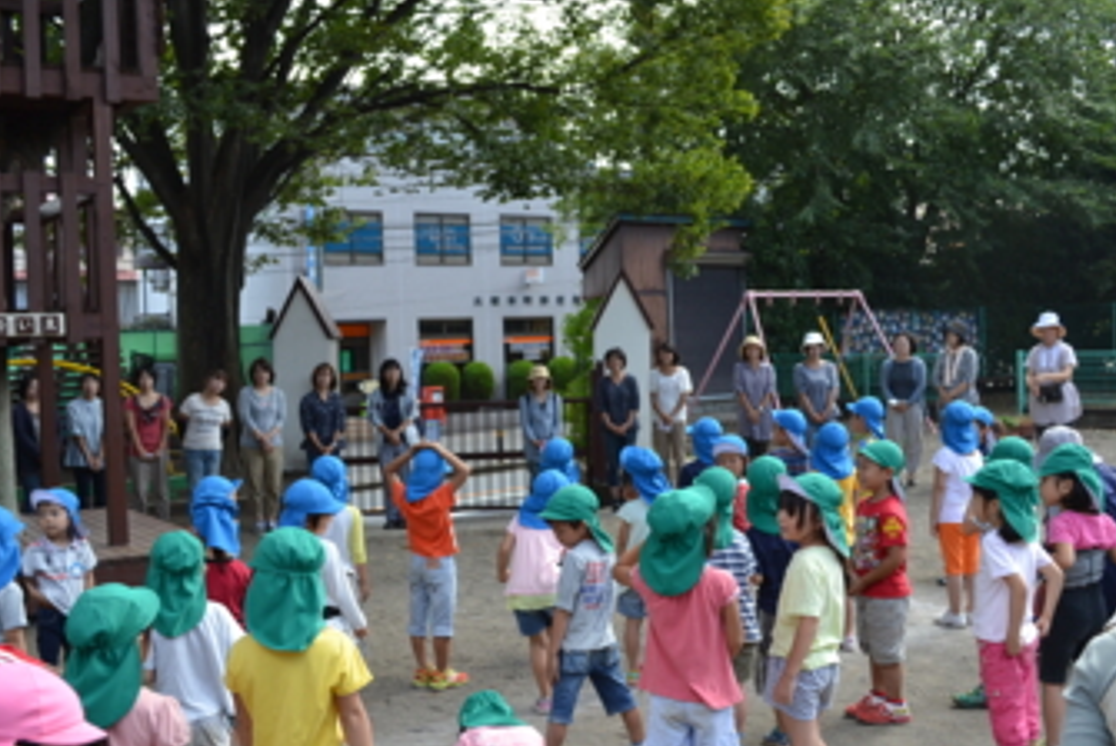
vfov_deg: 31.2
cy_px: 388
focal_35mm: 43
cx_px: 560
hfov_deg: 45.4
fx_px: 1334
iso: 160
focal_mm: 24
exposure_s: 1/125
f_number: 5.6
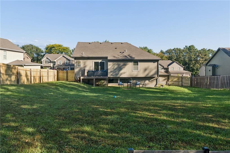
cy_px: 76
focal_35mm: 24
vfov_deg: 53.1
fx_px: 153
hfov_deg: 73.8
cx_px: 115
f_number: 5
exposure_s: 1/640
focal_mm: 16
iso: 250
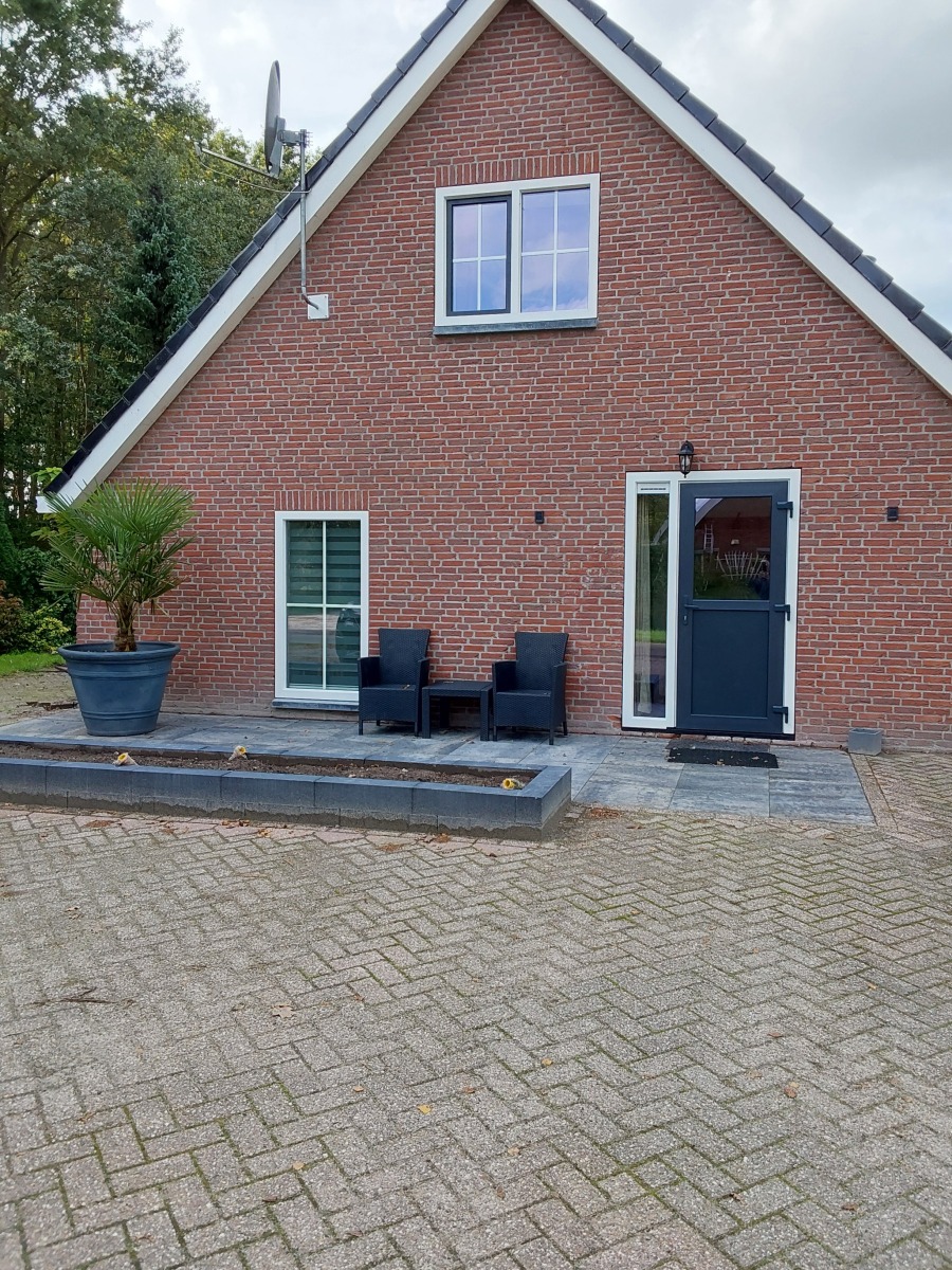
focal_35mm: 28
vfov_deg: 63.4
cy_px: 635
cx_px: 476
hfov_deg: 49.7
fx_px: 1027
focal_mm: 2.91
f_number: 1.9
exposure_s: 1/417
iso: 50
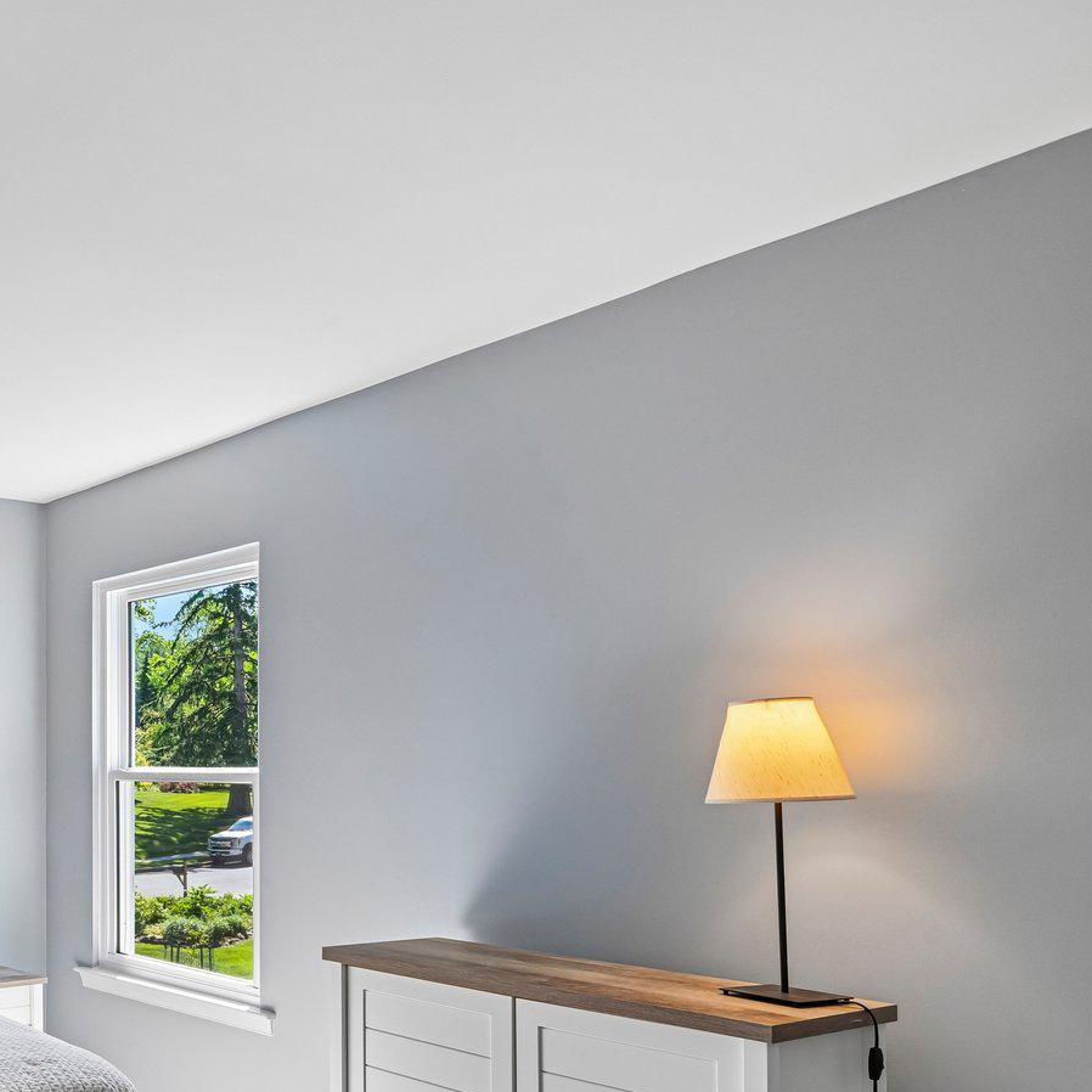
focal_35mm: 32
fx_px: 1141
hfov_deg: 41.3
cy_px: 758
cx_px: -96
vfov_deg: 49.9
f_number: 8
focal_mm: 16.5
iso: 800
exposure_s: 1/100
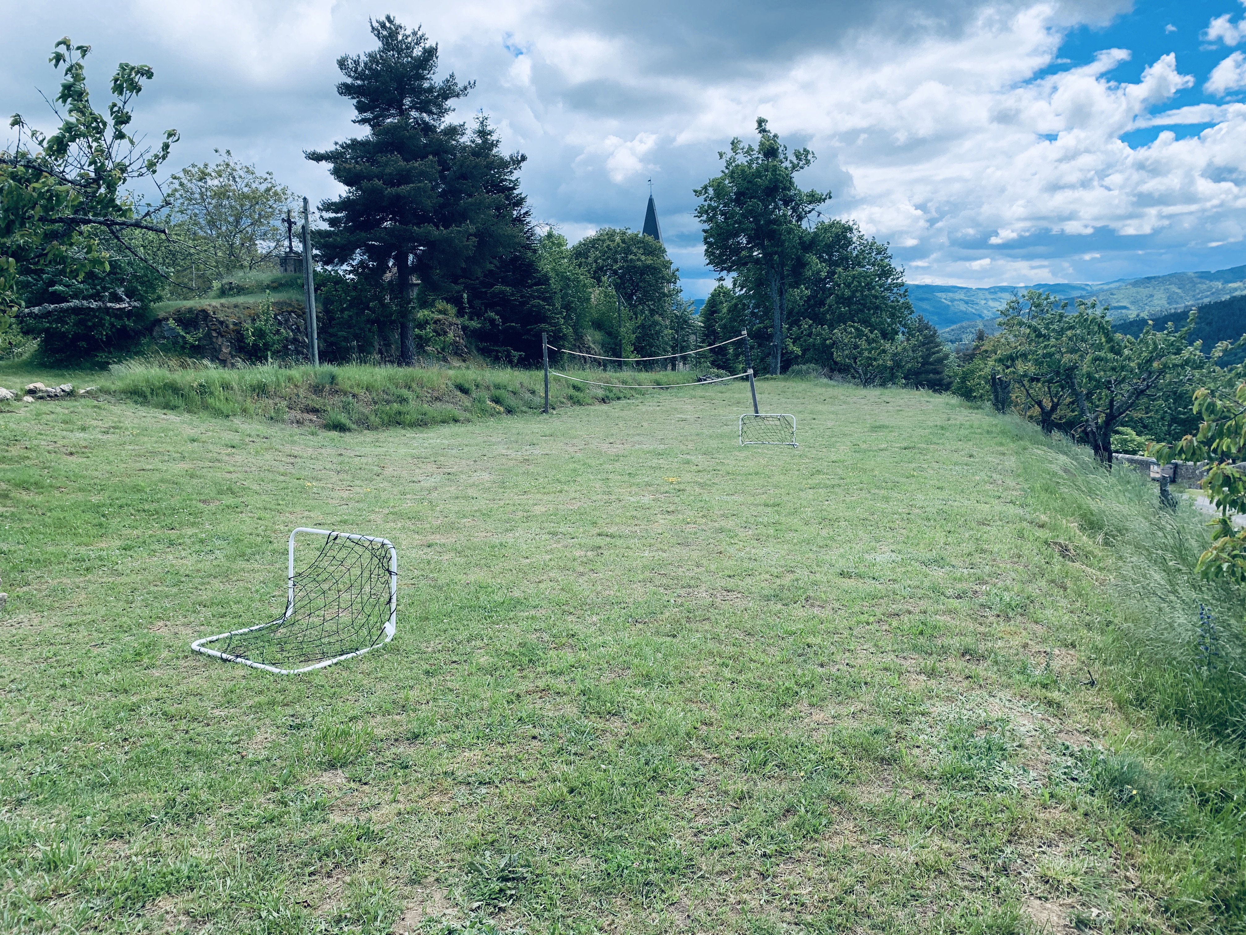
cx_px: 623
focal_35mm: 26
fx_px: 936
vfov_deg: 53.1
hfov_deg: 67.3
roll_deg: +1.9
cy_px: 468
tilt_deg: -6.6
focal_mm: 4.25
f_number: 1.8
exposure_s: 1/1513
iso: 25
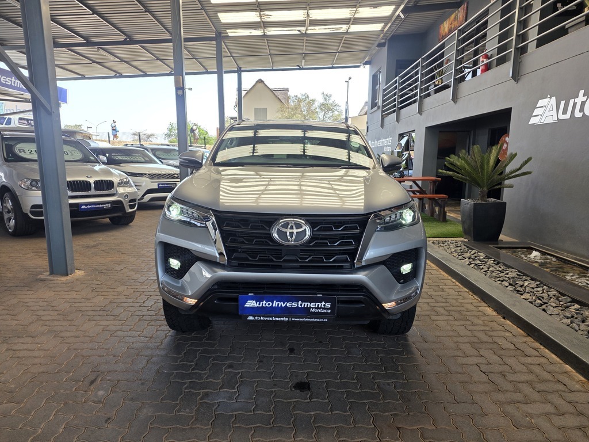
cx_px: 294
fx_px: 391
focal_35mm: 23
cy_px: 221
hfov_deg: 73.9
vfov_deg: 58.9
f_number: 1.7
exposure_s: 1/180
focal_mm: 6.25
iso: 40
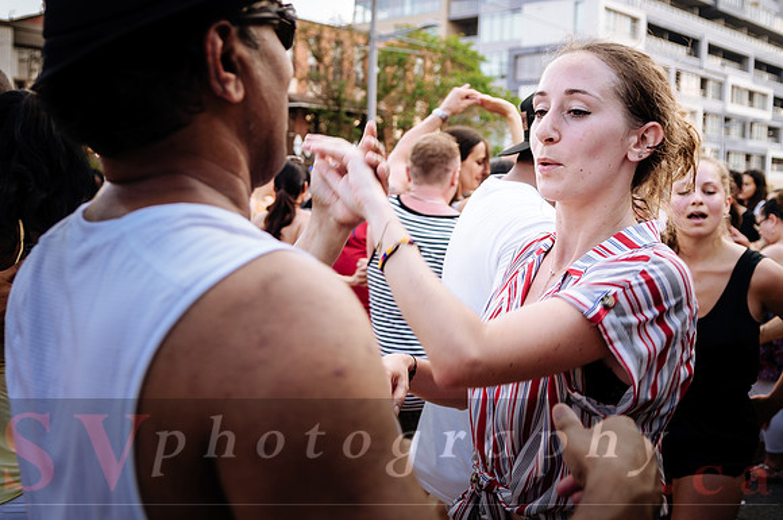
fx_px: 924
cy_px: 245
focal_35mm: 43
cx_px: 321
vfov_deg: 31.4
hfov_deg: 45.7
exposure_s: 1/200
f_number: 3.5
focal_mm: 24
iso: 100
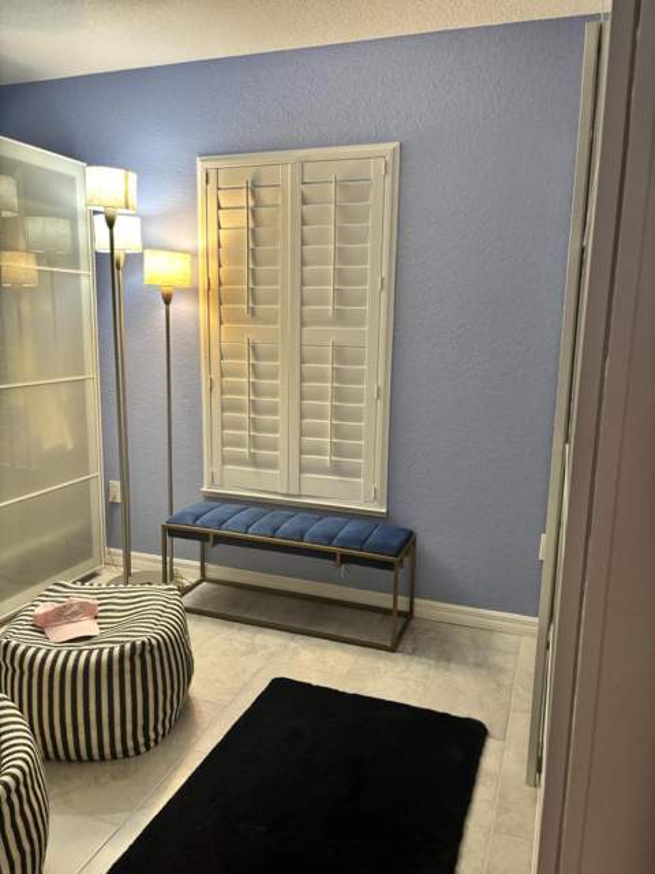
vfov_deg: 67.3
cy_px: 437
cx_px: 328
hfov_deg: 53.1
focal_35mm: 26
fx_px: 656
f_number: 1.6
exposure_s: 1/60
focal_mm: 5.96
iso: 160
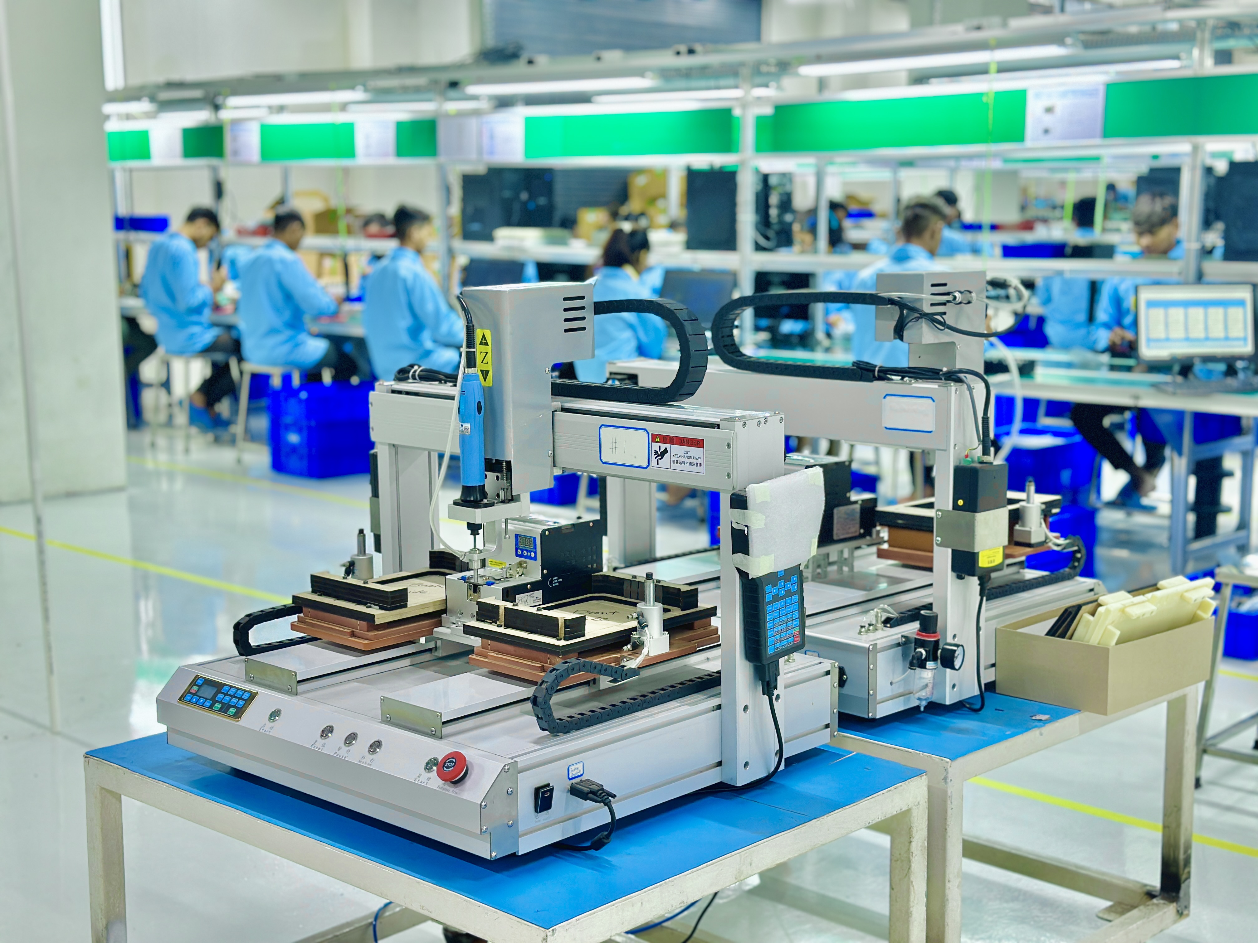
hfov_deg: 39.7
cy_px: 472
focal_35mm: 48
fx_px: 1744
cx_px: 629
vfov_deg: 30.3
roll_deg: -0.2
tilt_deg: -8.7
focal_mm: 6.86
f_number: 1.78
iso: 160
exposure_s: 1/50
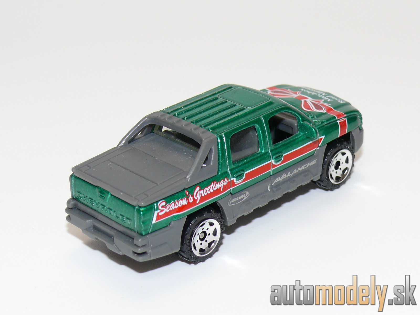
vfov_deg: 15.6
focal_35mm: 95
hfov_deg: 20.7
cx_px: 210
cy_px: 158
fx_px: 1153
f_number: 4
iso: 100
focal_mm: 12.8
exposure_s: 1/30
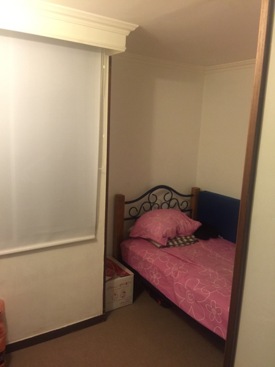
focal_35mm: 29
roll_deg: -2.7
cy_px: 184
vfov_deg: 61.7
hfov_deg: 48.2
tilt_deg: -10.9
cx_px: 138
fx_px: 307
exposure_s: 1/4
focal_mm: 4.15
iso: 64
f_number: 2.2
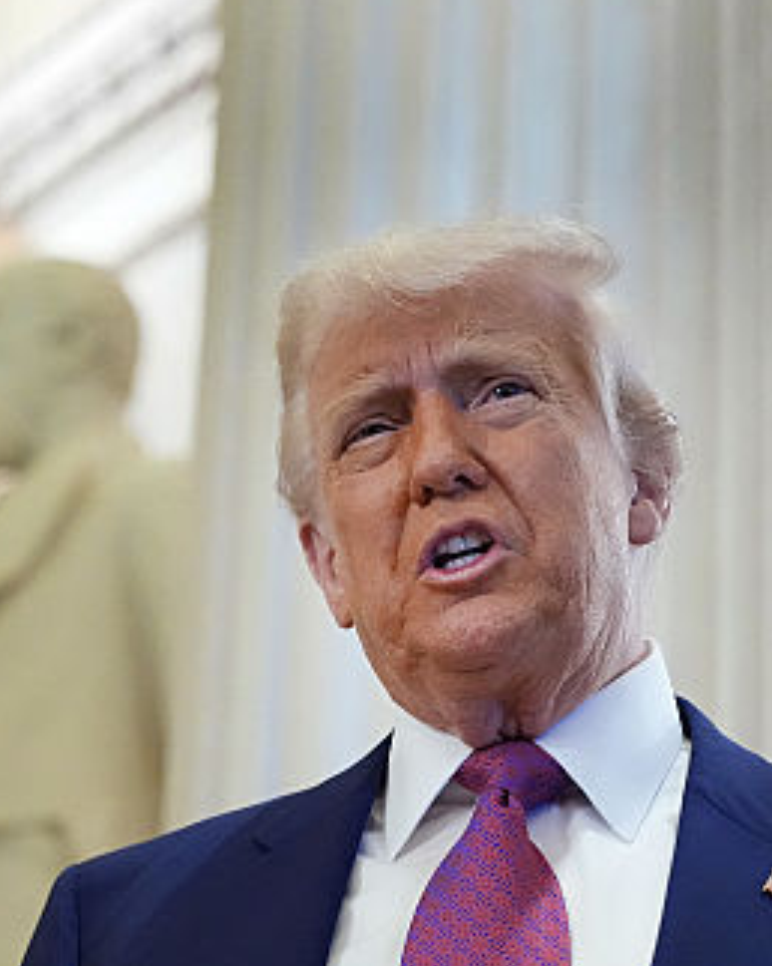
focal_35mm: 134
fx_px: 3831
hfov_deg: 11.5
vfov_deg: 14.1
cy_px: 1003
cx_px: 200
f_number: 2
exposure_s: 1/320
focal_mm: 45
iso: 8000
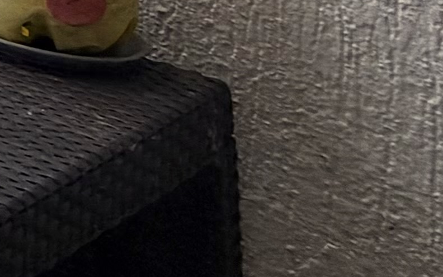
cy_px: -478
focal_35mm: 107
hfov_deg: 10.0
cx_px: -1051
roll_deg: +0.9
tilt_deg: -1.0
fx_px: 1292
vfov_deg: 10.0
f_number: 2.2
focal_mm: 2.22
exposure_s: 1/1745
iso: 20
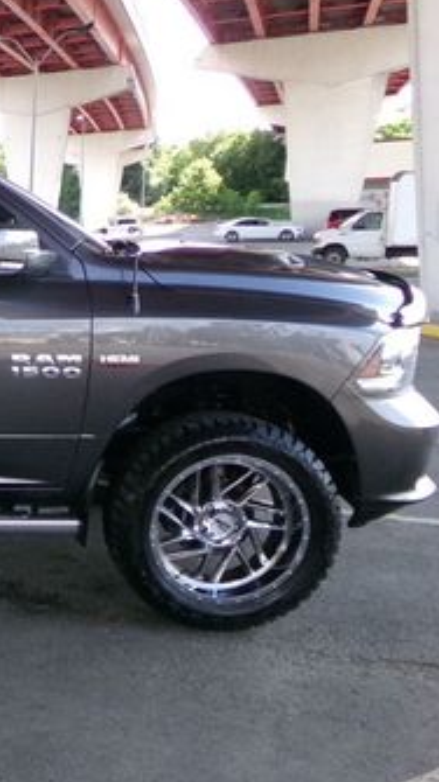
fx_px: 1037
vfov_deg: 41.3
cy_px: 416
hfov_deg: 20.6
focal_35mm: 50
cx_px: -212
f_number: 11.07
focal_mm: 4.3
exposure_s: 1/60
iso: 524
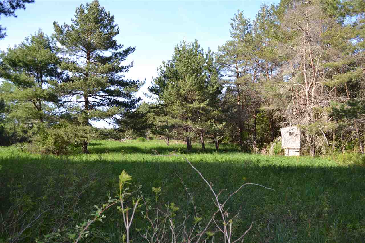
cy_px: 122
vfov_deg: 47.9
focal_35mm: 27
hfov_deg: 67.4
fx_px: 274
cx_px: 182
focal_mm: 18
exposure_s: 1/200
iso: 100
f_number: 4.5
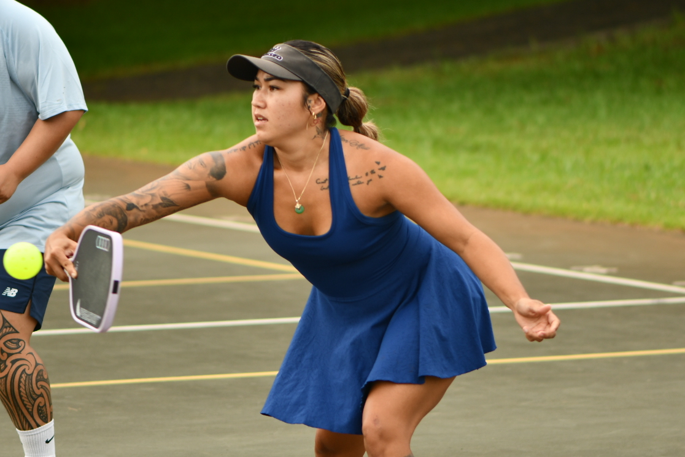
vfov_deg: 6.0
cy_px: 145
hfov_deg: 9.0
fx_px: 4338
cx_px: 358
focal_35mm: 228
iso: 140
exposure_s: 1/1600
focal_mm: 105
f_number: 2.8
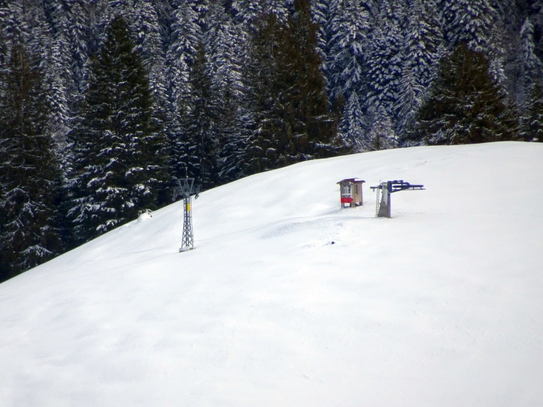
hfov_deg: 2.8
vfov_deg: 2.1
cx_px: 272
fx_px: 11294
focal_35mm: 720
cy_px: 204
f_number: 6.4
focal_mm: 123
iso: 80
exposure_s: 1/640
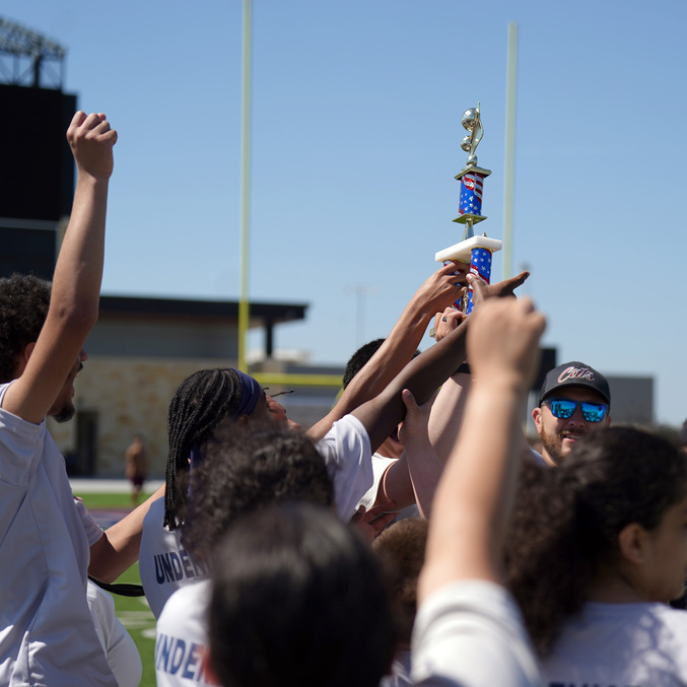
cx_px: 446
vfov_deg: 19.3
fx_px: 2021
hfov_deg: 19.2
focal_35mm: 90
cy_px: 346
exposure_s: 1/2439
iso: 64
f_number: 2.8
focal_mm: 70
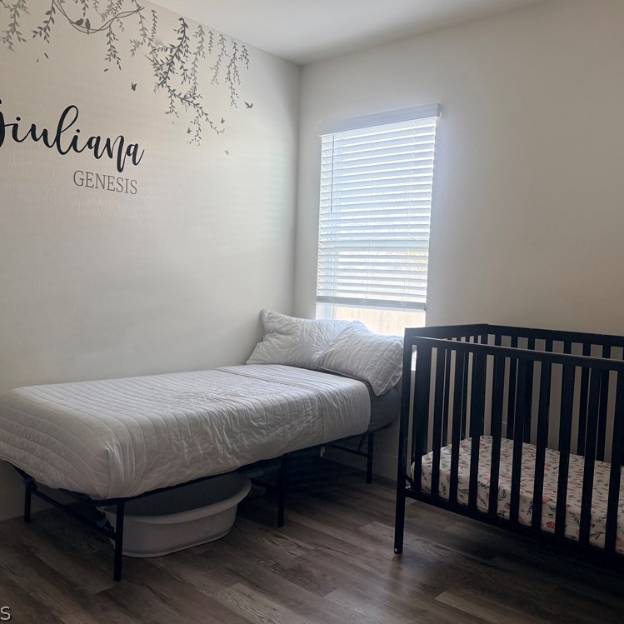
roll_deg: -2.4
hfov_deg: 55.4
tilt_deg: -2.0
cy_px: 307
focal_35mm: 29
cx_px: 359
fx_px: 591
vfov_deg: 55.6
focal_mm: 6.76
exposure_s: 1/134
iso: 200
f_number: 1.78
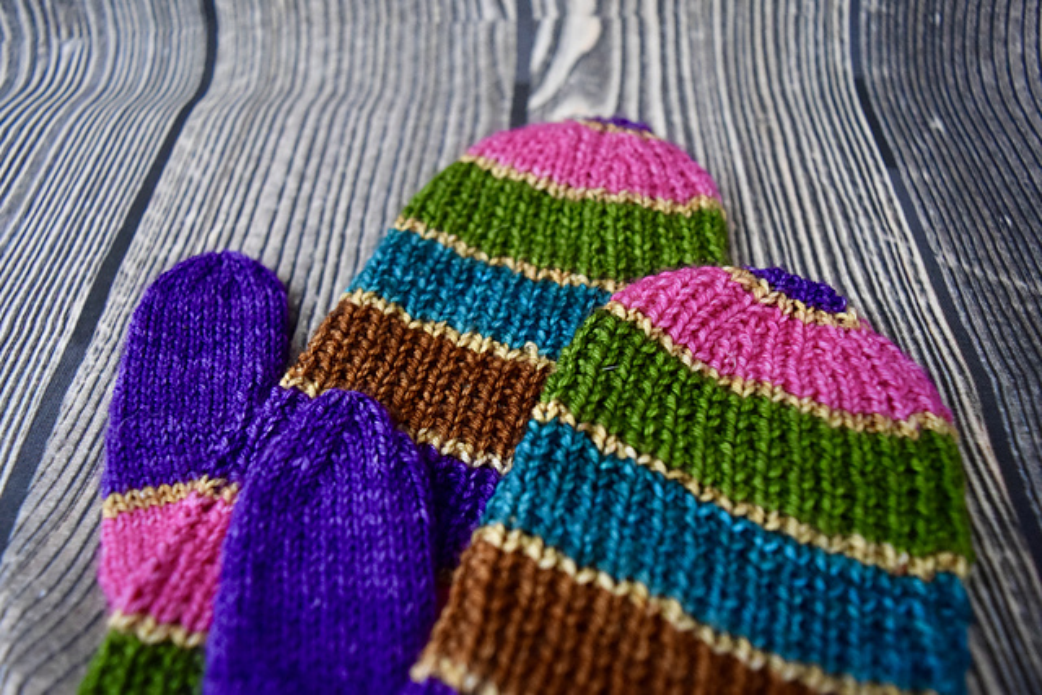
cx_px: 521
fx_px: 782
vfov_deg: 48.0
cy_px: 348
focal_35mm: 27
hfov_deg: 67.4
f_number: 3.5
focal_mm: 18
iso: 3200
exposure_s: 1/30
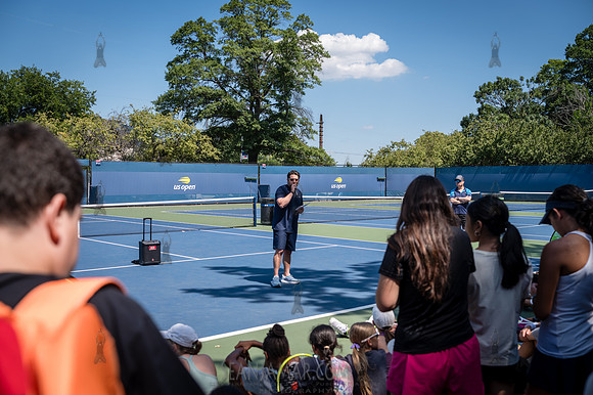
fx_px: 579
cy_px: 198
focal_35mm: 35
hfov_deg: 54.2
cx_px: 296
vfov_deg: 37.6
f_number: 4
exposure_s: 1/800
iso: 100
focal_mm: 35
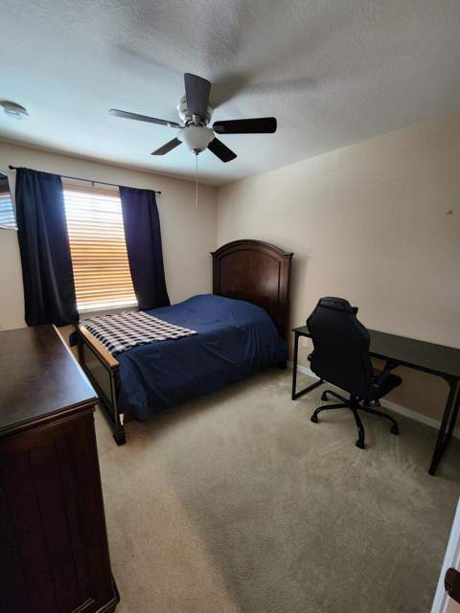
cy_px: 306
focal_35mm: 13
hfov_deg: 89.9
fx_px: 230
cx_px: 230
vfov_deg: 106.2
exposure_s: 1/30
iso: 500
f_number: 2.2
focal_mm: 2.2
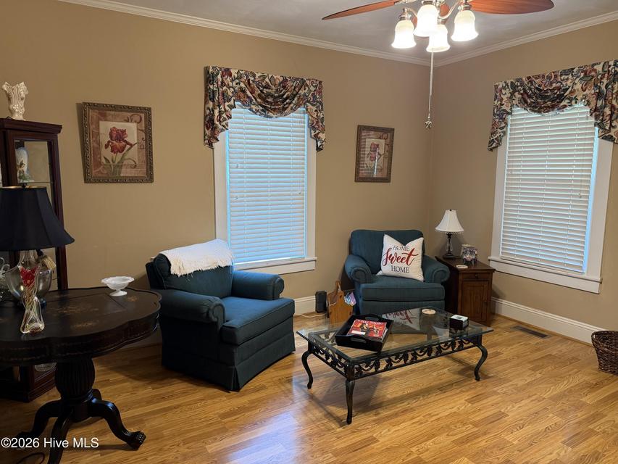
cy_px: 232
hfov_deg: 71.6
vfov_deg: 56.8
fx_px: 429
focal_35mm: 24
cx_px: 309
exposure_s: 1/60
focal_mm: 6.76
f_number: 1.78
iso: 200
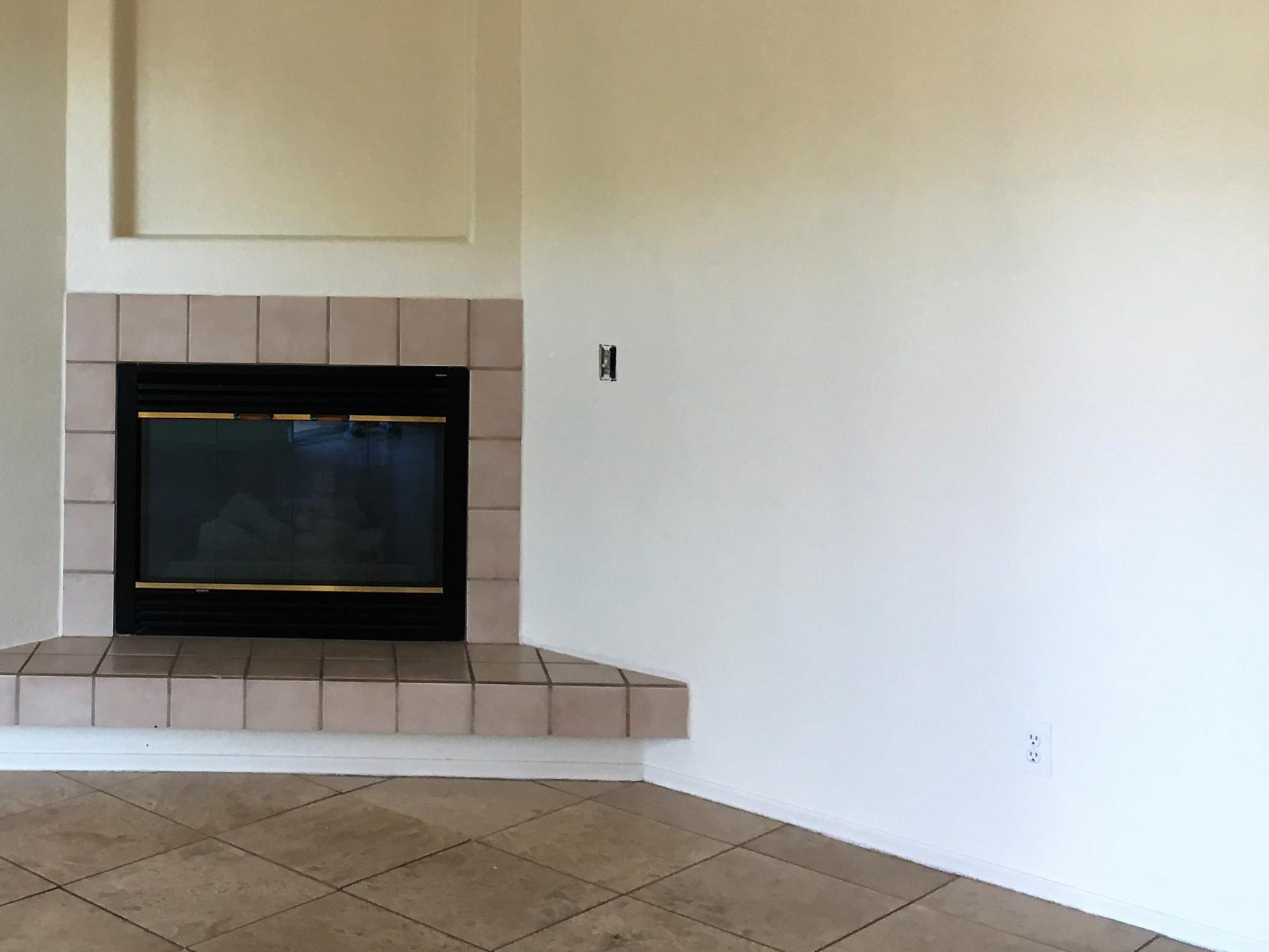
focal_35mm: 49
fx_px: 1796
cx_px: 305
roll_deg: -0.2
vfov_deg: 29.1
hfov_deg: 37.9
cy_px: 210
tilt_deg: -0.1
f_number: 2.2
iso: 64
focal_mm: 4.15
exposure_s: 1/30
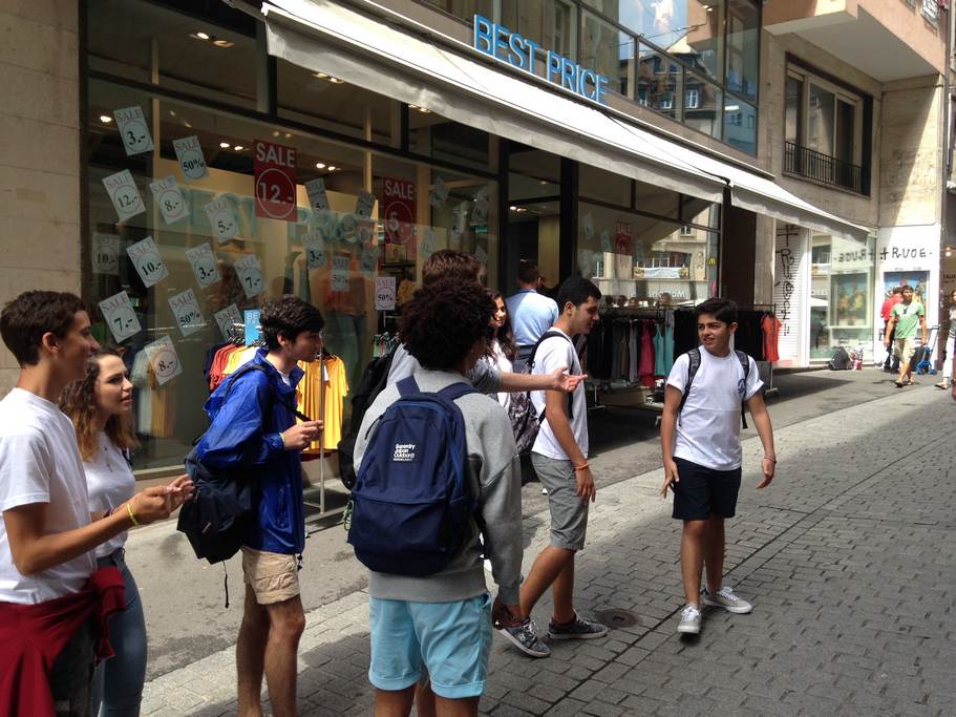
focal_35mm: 33
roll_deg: -0.8
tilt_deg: -1.6
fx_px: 911
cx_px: 478
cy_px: 358
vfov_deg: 42.9
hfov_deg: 55.4
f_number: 2.4
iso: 50
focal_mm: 4.12
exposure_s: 1/404
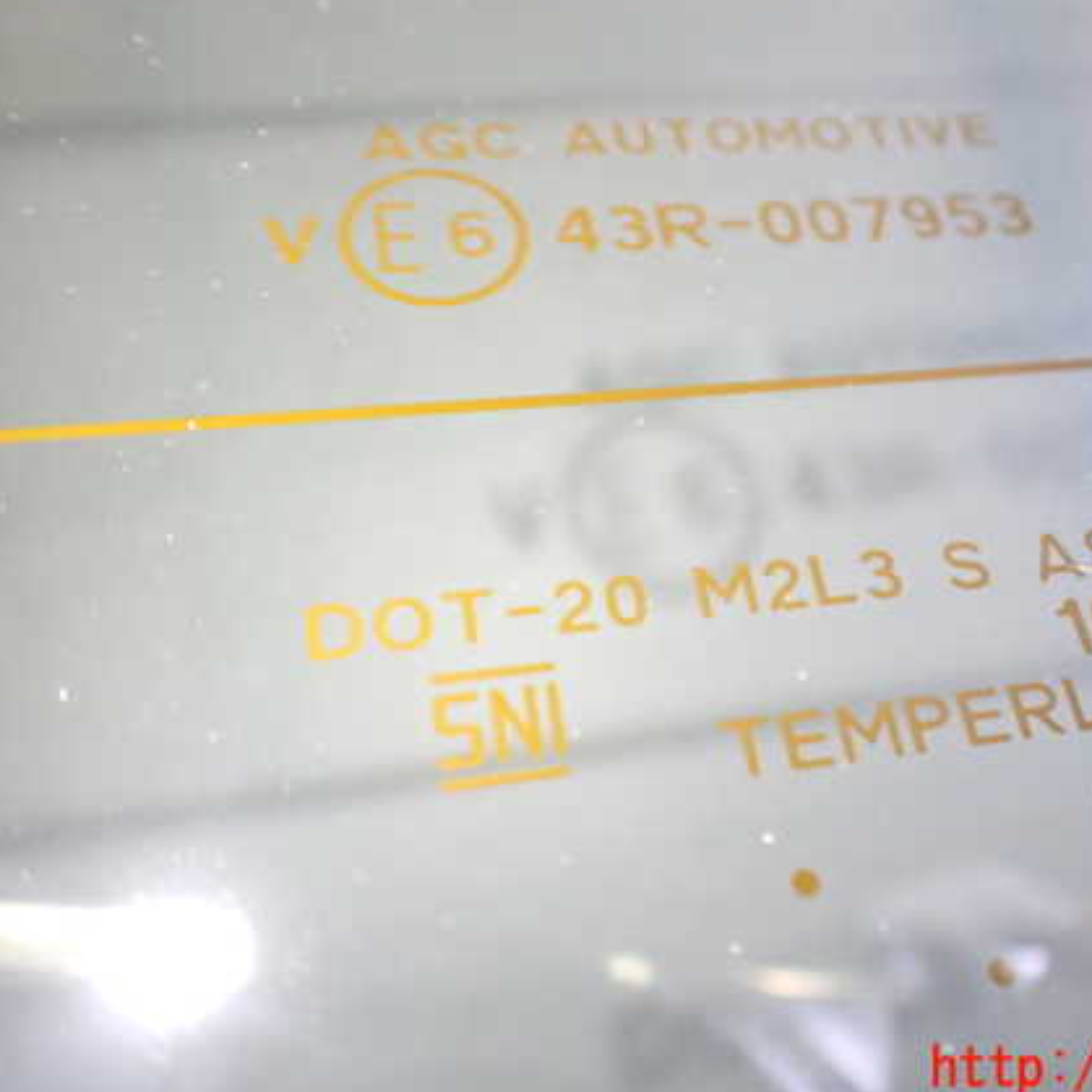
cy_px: 516
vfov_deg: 43.8
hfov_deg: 43.2
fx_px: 1356
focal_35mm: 38
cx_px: 738
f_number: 2.3
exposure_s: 1/30
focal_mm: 5.4
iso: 1250
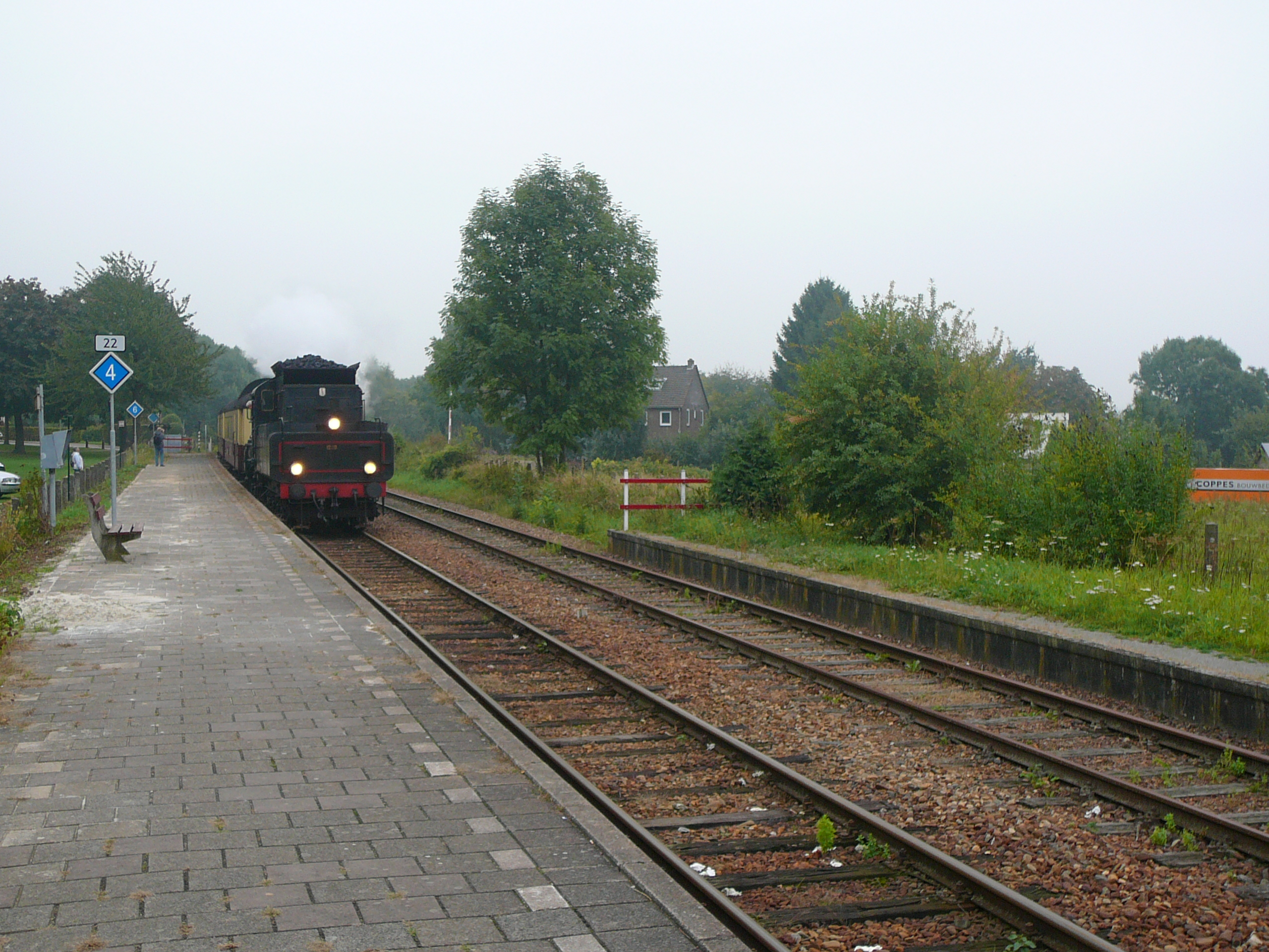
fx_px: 1650
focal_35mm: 45
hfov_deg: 42.1
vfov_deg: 32.2
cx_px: 634
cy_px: 476
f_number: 3.2
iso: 80
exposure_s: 1/100
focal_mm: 6.7
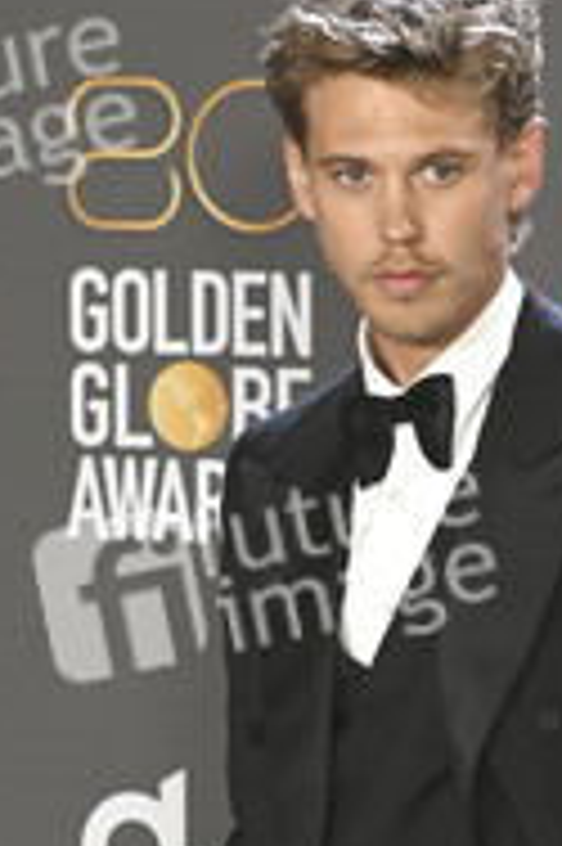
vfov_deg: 6.7
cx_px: 396
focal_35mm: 309
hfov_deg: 4.4
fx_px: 7249
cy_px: 801
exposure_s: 1/320
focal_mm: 145
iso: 6400
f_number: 8
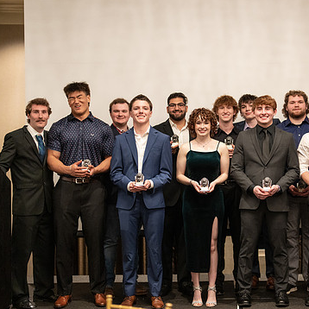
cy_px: 165
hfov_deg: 24.4
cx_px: 235
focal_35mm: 70
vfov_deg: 24.7
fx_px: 707
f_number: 1.2
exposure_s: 1/320
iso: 2500
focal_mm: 50
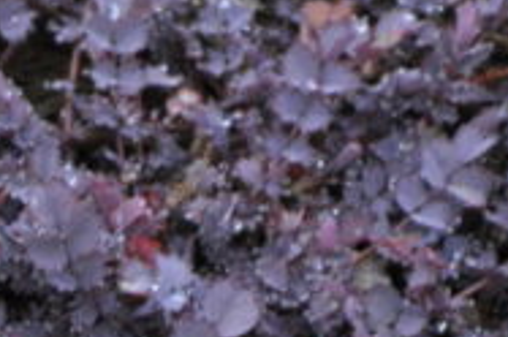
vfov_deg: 1.1
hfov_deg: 1.7
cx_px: -101
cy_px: 592
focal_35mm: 1231
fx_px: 17341
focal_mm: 200
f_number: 6.3
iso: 800
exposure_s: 1/250
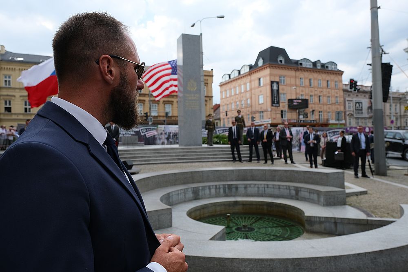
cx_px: 204
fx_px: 295
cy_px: 136
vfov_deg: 49.6
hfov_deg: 69.4
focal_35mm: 26
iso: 320
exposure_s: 1/500
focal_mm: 17.6
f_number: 5
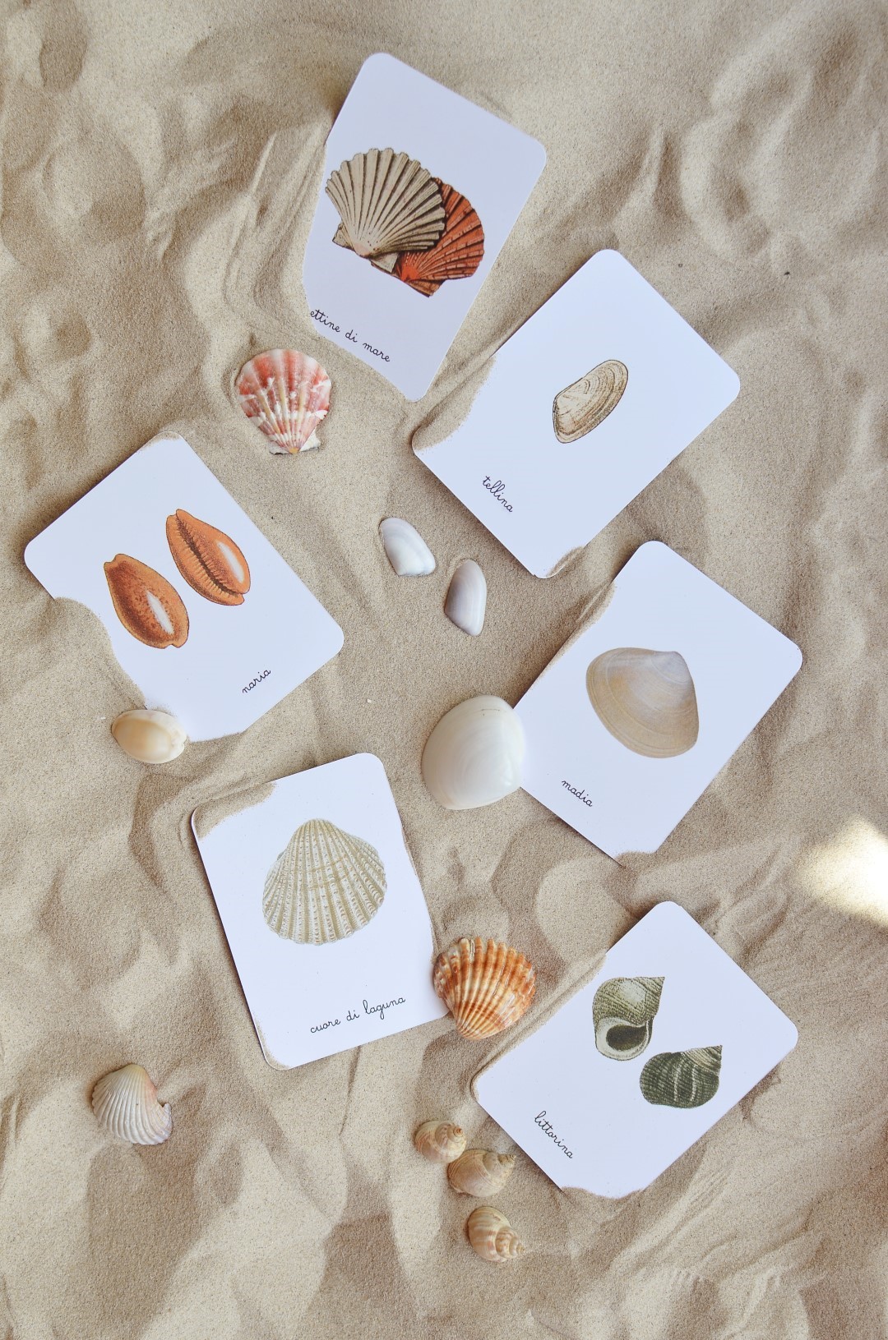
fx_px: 1951
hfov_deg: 25.6
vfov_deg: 37.9
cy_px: 670
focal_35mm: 52
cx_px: 444
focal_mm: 35
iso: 100
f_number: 4
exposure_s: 1/100
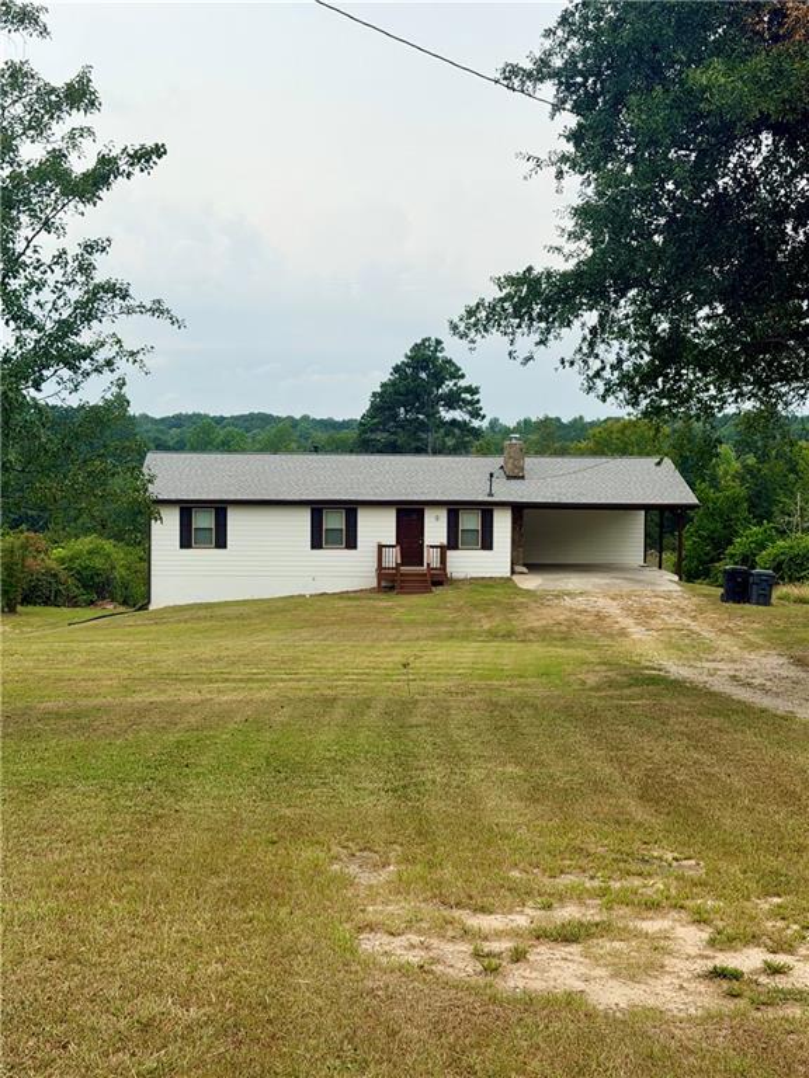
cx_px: 404
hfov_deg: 30.3
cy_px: 539
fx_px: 1496
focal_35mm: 48
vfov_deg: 39.7
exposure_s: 1/2088
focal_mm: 6.76
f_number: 1.78
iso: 64
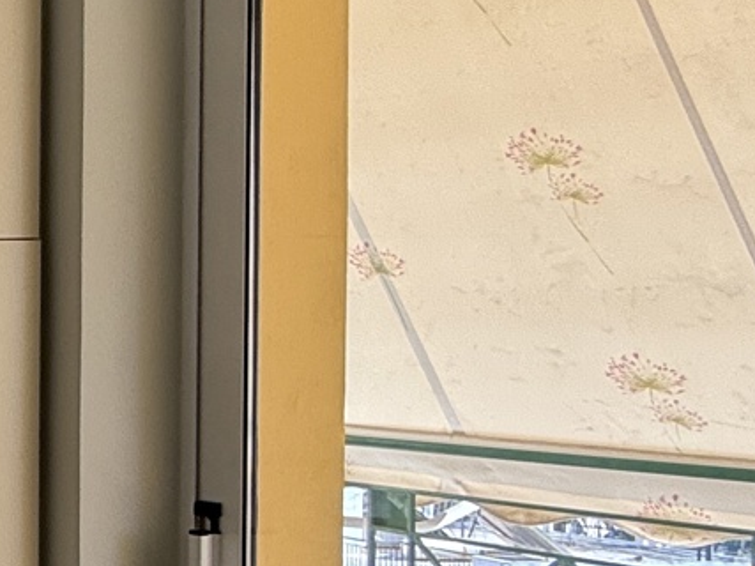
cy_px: 359
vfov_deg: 23.2
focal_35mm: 63
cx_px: -868
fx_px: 1374
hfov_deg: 17.5
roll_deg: -0.2
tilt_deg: +0.8
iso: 50
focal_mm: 2.22
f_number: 2.2
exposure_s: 1/121
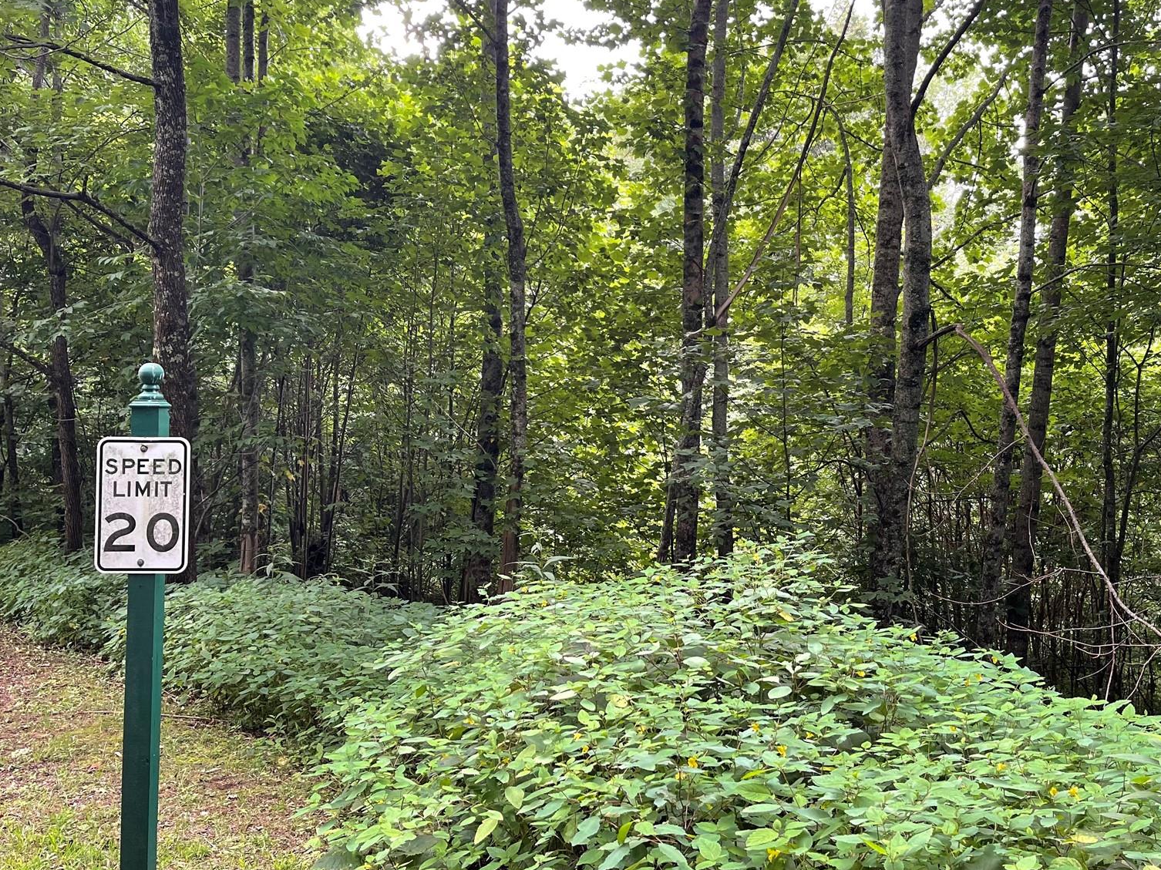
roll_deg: -0.5
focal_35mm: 34
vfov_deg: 41.7
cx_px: 678
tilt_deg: -3.3
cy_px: 366
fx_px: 1140
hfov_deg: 53.7
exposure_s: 1/121
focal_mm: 5.1
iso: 100
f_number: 1.6
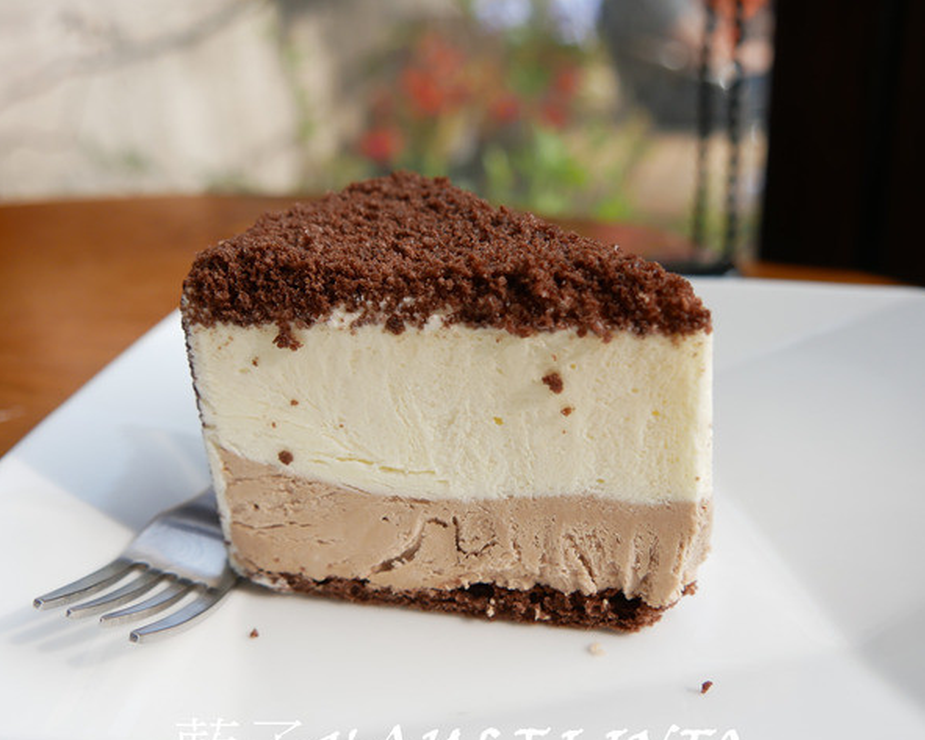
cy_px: 368
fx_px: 1013
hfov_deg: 49.1
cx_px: 446
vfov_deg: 40.1
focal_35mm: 37
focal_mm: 14
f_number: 3.5
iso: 200
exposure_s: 1/125
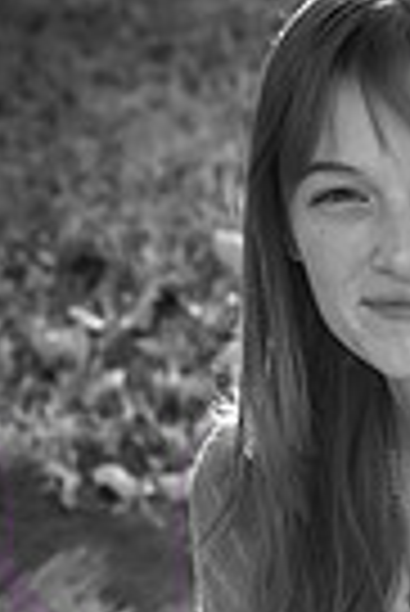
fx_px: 4515
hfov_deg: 5.2
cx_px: 509
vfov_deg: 7.8
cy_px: 486
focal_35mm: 265
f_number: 8
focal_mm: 80
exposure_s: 1/400
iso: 800
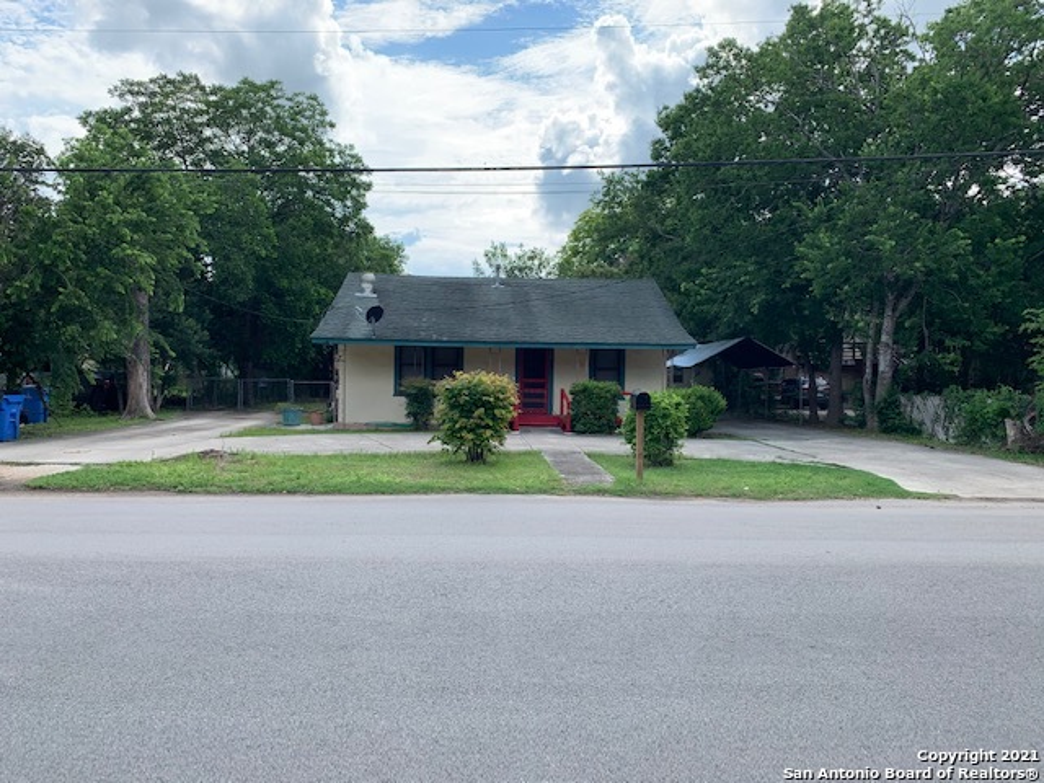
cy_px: 392
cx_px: 522
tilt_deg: -2.9
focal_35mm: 26
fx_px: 784
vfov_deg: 53.1
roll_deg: -1.1
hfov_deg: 67.3
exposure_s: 1/1536
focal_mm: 4.25
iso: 25
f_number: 1.8
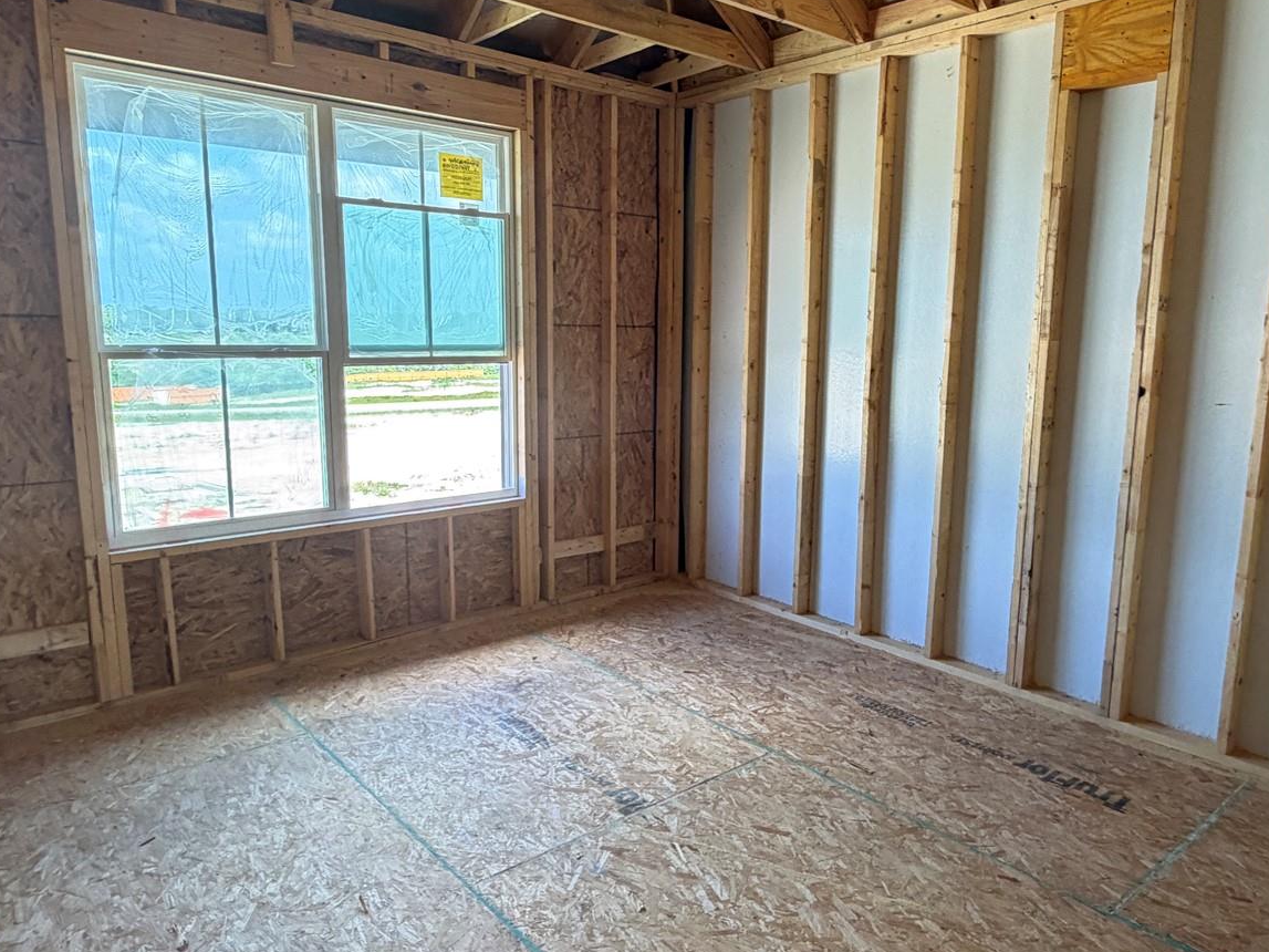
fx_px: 916
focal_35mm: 25
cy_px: 463
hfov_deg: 69.1
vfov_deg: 54.9
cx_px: 712
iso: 125
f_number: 2.2
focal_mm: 2.22
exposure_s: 1/121
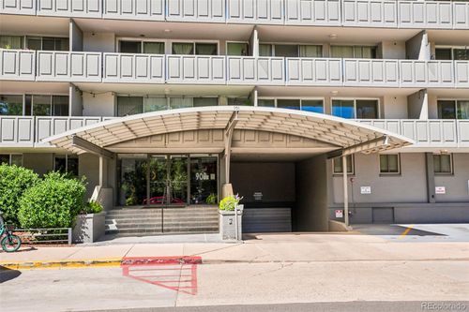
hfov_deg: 61.9
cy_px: 156
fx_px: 391
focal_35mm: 30
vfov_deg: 43.6
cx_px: 234
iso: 100
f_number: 8
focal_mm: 20
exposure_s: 1/200
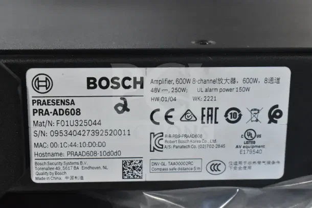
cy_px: 104
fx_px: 676
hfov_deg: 26.0
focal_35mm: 78
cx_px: 156
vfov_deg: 17.5
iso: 6400
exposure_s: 1/250
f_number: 9
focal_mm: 52
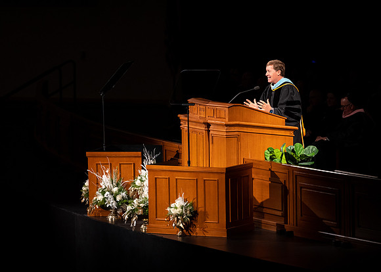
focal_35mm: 244
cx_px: 162
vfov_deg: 5.9
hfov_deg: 8.2
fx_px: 2642
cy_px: 145
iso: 1250
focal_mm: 200
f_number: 2.8
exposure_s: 1/200
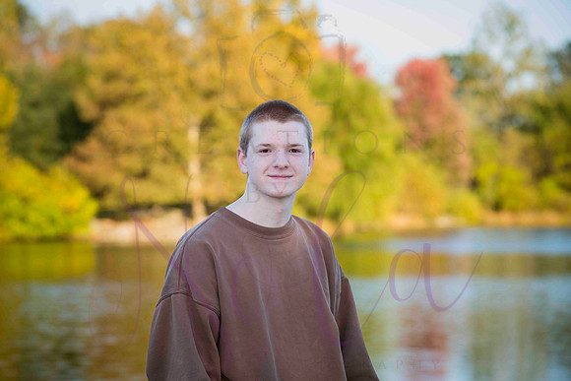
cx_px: 286
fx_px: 2142
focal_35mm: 135
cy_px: 190
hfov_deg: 15.2
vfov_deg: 10.2
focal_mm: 135
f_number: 5.6
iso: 400
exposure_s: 1/400
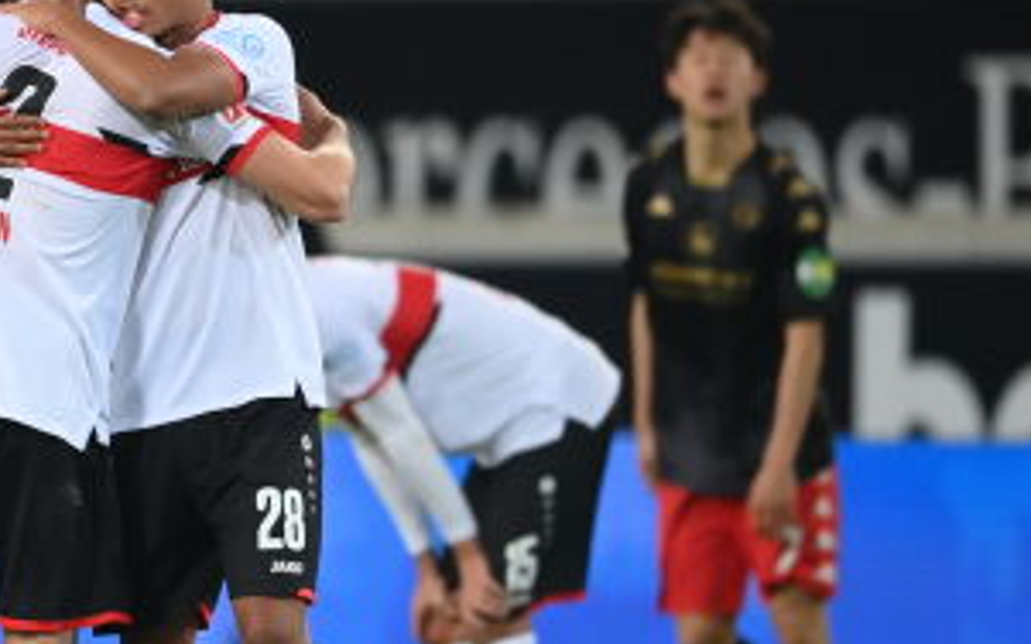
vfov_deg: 0.9
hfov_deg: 1.5
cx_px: -346
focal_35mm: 1389
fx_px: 39021
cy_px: 204
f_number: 2.8
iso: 2500
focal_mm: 400
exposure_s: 1/2000
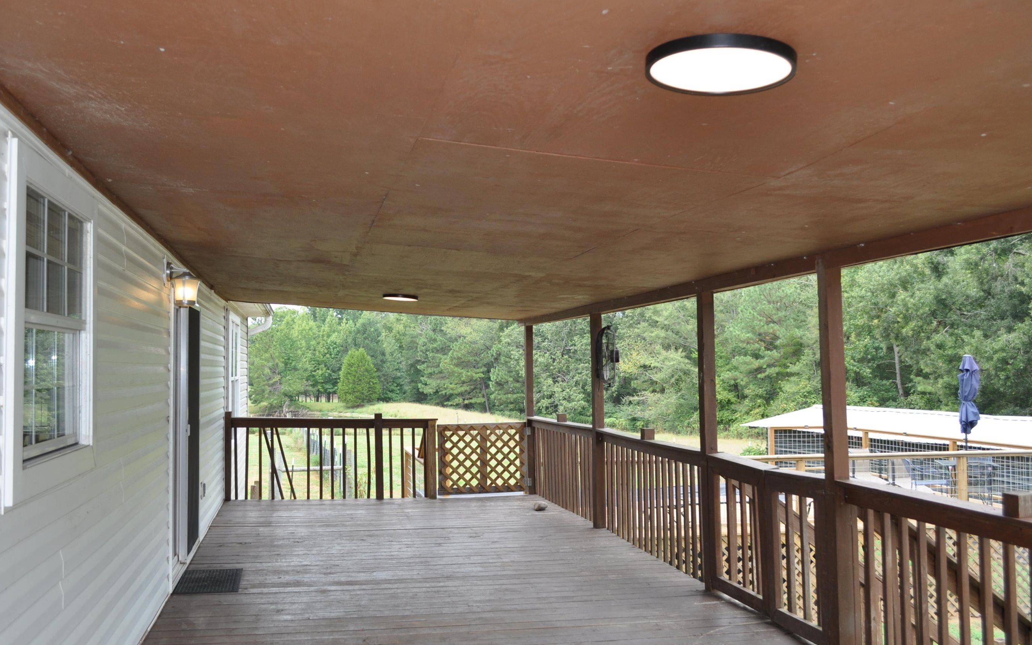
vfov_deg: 40.6
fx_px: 872
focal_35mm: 31
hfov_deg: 61.2
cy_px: 313
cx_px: 494
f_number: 5.6
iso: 200
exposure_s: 1/200
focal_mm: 18
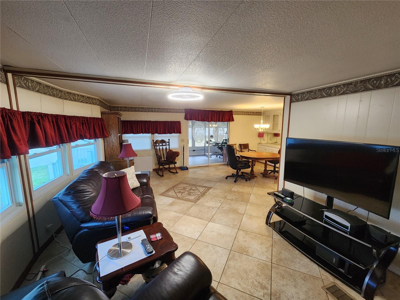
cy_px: 150
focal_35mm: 13
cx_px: 200
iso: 320
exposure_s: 1/60
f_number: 2.2
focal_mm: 2.2
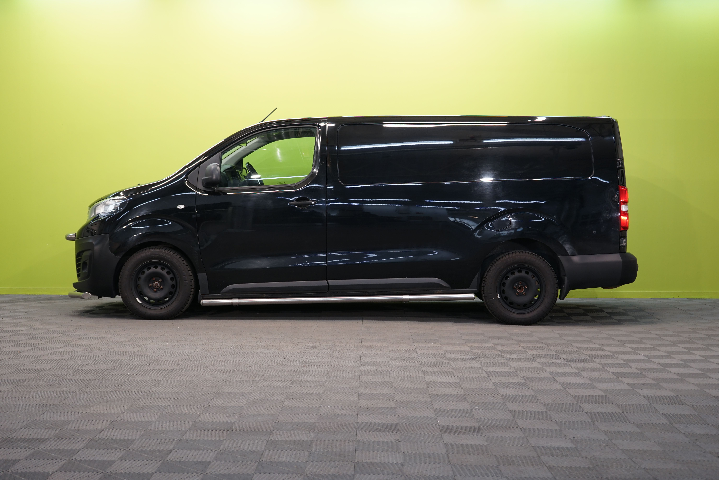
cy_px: 240
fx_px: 1038
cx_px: 360
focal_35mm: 52
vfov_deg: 26.0
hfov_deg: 38.2
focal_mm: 52
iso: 400
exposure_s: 1/30
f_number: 4.5
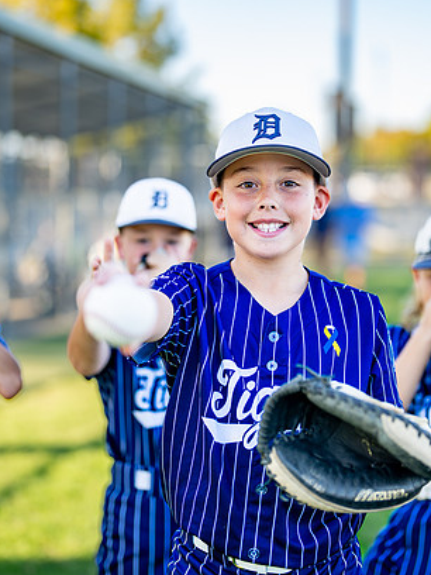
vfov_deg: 24.4
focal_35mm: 80
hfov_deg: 18.4
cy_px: 263
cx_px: 258
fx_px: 1328
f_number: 1.2
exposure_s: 1/1250
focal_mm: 50
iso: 100
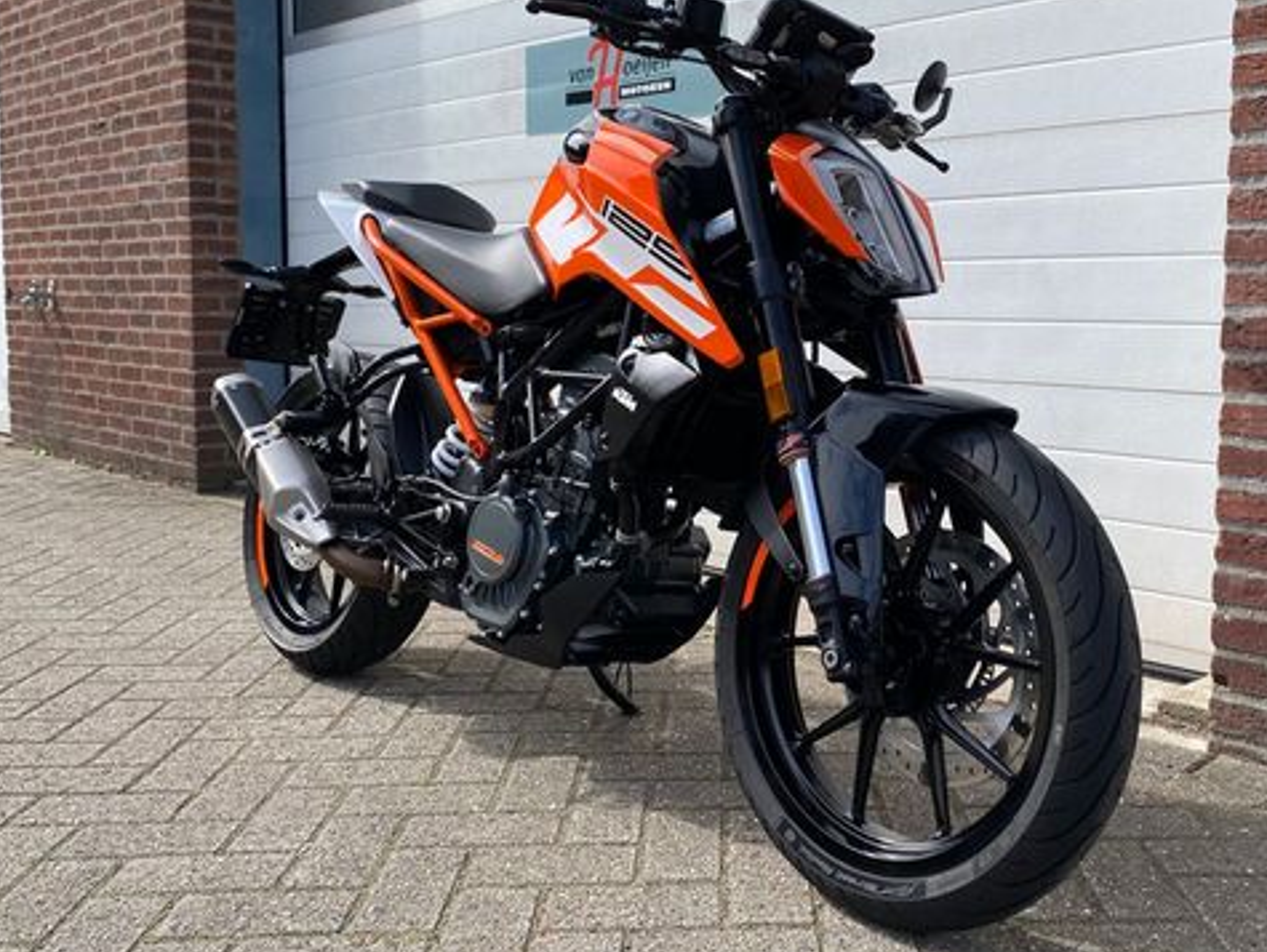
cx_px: 758
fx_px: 1282
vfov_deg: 40.6
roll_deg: -0.4
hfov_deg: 52.3
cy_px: 389
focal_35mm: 35
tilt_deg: -5.4
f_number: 1.8
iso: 32
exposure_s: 1/1927
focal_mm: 4.25
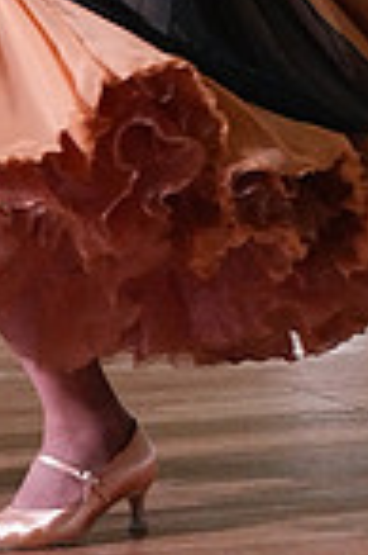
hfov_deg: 2.4
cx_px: -74
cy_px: -323
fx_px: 8745
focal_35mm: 569
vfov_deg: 3.6
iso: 10000
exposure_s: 1/400
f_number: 5.6
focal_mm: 143
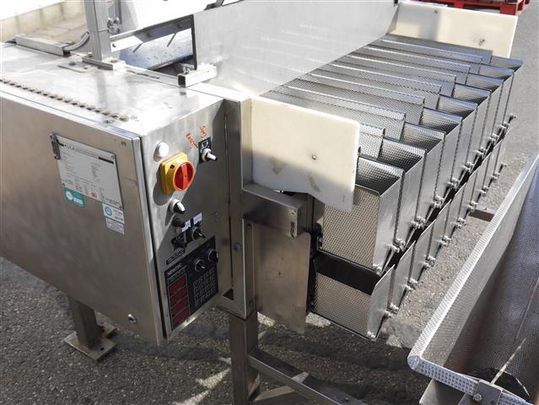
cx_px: 270
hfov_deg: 49.0
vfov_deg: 37.8
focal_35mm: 38
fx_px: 592
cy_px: 202
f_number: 7.1
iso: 160
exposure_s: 1/320
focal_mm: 19
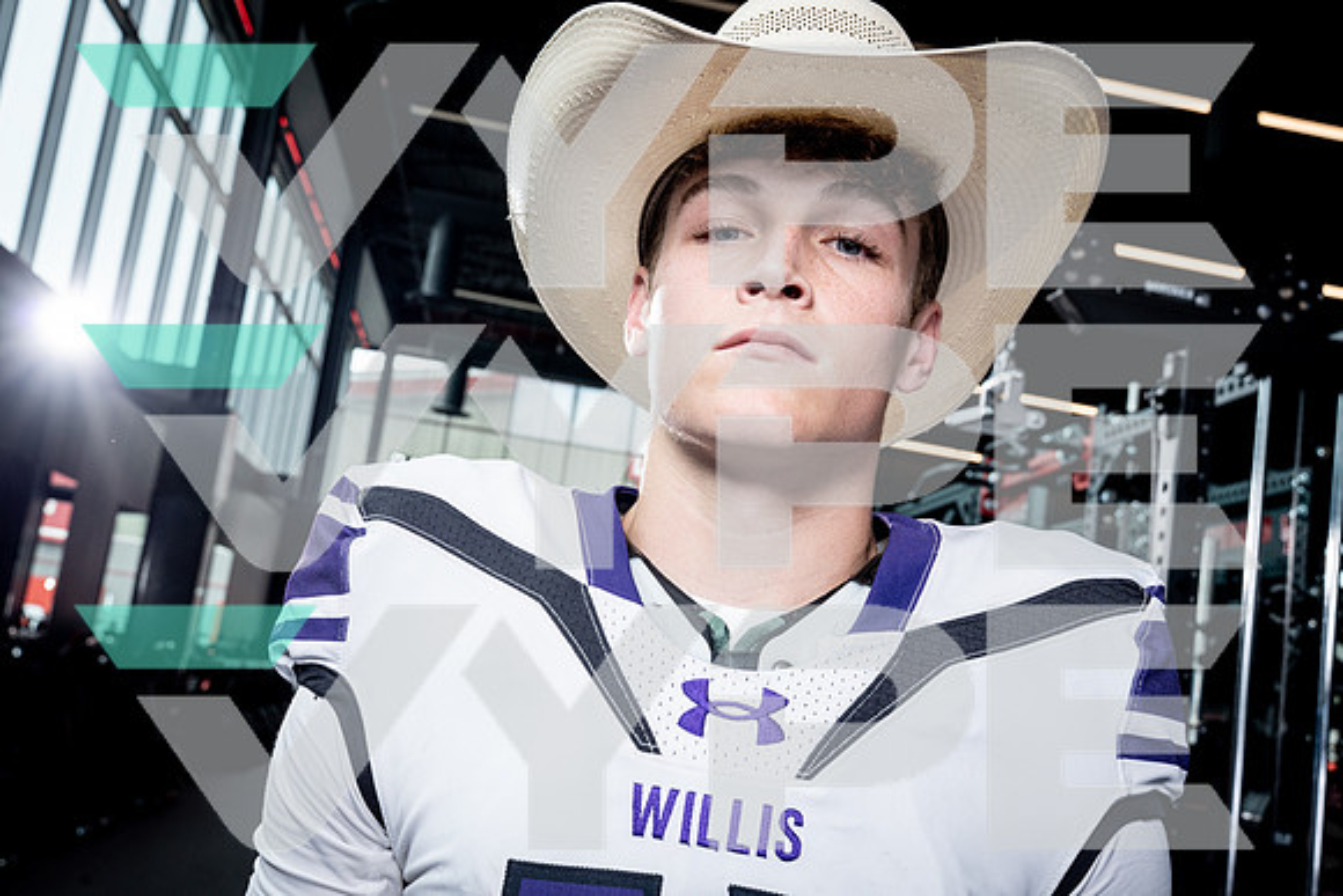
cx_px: 672
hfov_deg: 50.7
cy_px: 448
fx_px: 1418
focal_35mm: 38
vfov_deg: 35.1
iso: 640
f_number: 8
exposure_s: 1/250
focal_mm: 38
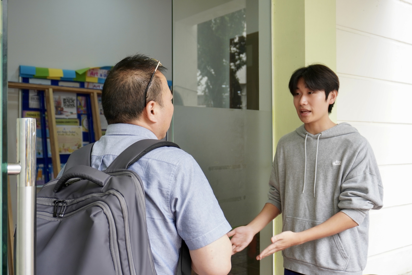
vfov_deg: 33.0
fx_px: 463
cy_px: 138
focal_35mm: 40
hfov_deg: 47.9
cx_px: 206
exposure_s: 1/45
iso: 250
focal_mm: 27
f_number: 4.5
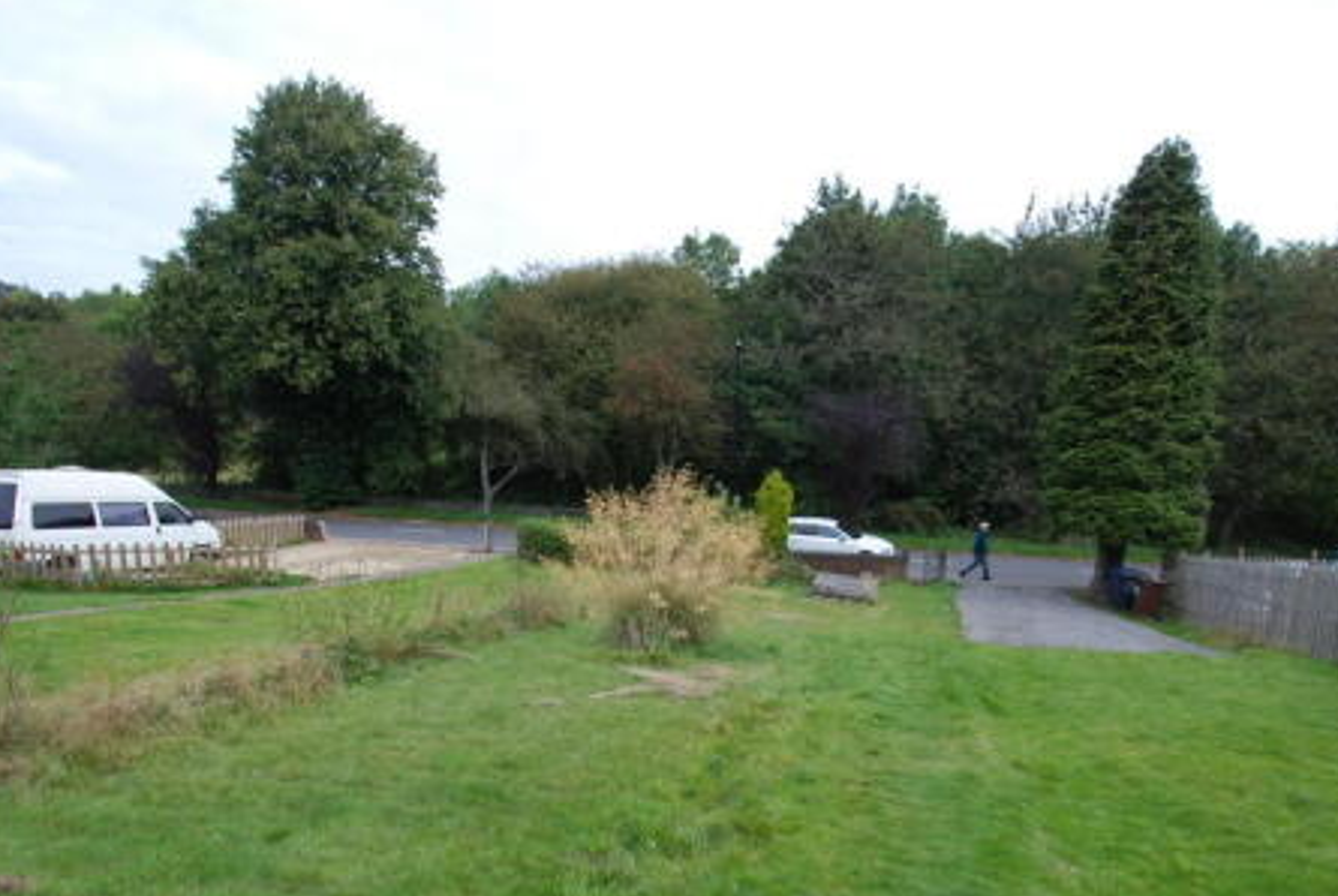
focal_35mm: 22
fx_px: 819
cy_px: 570
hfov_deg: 78.1
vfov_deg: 56.6
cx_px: 753
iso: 100
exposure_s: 1/125
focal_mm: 10
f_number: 5.6
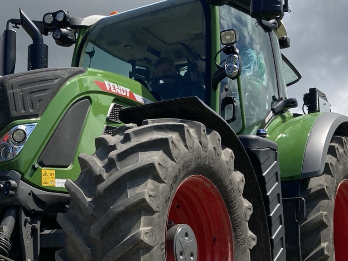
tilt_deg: +9.4
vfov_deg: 20.8
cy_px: 197
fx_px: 704
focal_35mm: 70
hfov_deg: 26.6
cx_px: 22
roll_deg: -2.0
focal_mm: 3.99
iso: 20
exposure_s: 1/2114
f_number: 1.8
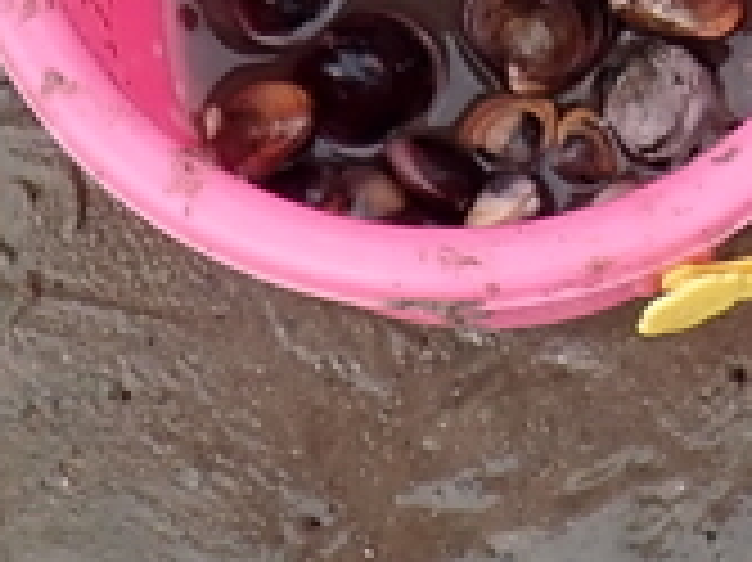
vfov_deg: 7.5
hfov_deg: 11.0
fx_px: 3908
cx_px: 311
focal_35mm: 180
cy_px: -904
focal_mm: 4.5
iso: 100
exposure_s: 1/640
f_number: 2.8
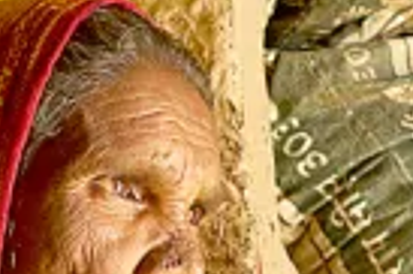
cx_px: 84
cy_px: 388
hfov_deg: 10.7
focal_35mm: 192
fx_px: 2200
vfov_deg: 7.0
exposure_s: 1/80
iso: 640
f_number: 4.5
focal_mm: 35
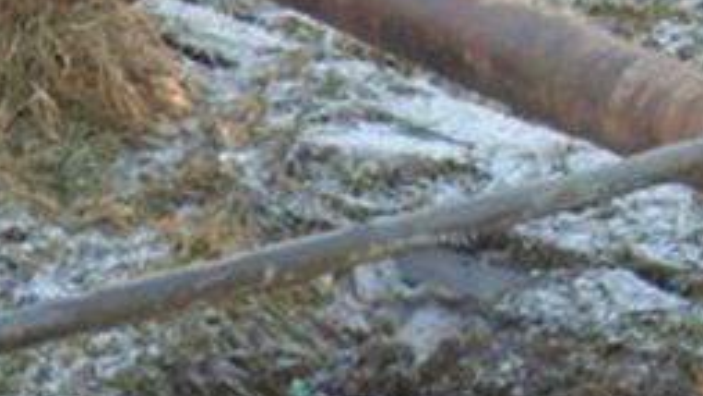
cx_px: 14
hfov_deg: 13.8
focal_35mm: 154
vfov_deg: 7.8
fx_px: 2871
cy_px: 546
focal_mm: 6.3
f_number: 2.8
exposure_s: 1/125
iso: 80
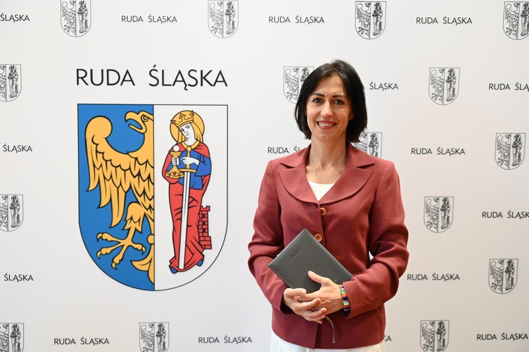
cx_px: 264
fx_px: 573
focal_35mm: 39
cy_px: 176
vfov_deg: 34.2
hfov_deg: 49.6
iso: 1800
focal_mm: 39
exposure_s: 1/125
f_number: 5
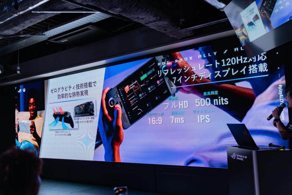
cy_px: 98
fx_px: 284
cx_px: 146
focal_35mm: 35
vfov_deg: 37.9
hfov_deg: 54.4
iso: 400
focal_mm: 35
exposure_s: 1/320
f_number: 2.2
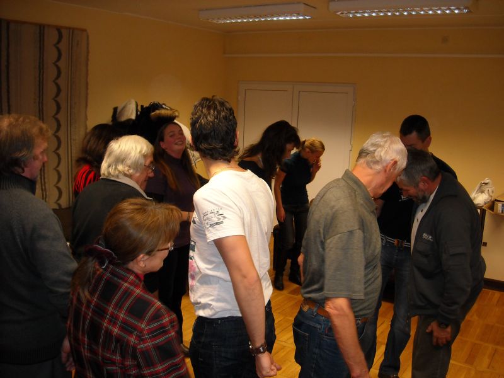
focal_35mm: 35
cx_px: 252
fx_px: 510
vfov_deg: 40.7
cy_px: 189
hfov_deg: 52.6
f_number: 2.8
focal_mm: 5.7
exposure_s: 1/52
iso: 200
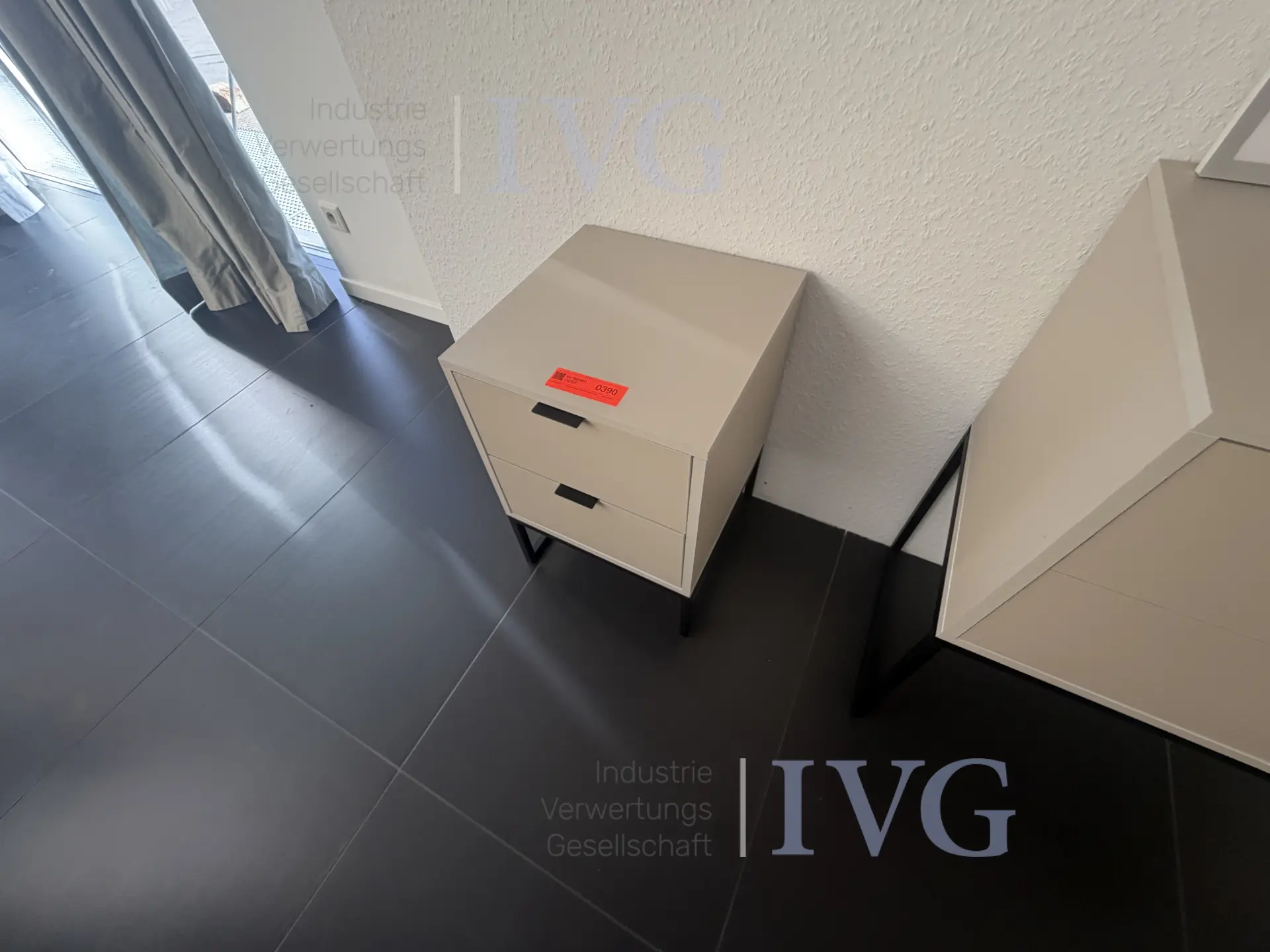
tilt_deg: -48.4
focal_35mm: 14
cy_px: 476
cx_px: 635
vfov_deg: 85.7
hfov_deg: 102.1
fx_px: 514
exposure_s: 1/121
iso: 100
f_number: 2.2
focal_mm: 2.22
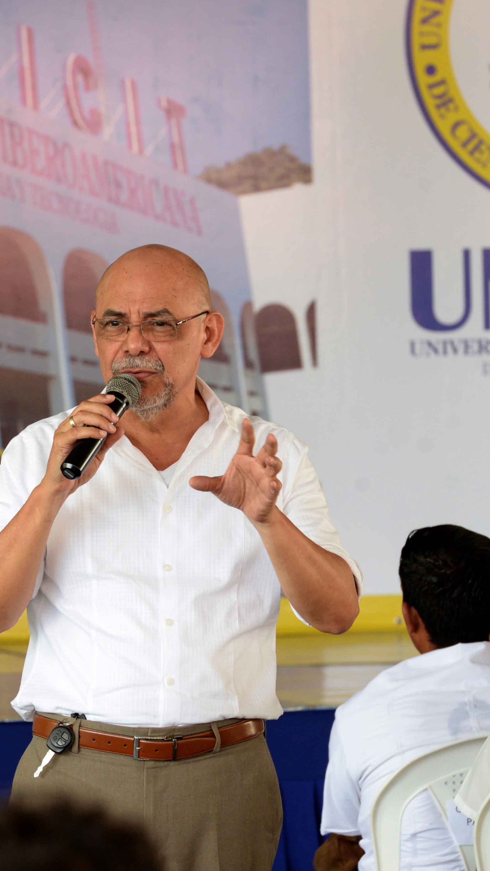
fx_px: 8779
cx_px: 145
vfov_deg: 5.7
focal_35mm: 380
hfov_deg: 3.2
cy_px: 461
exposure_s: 1/100
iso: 1600
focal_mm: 200
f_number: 8
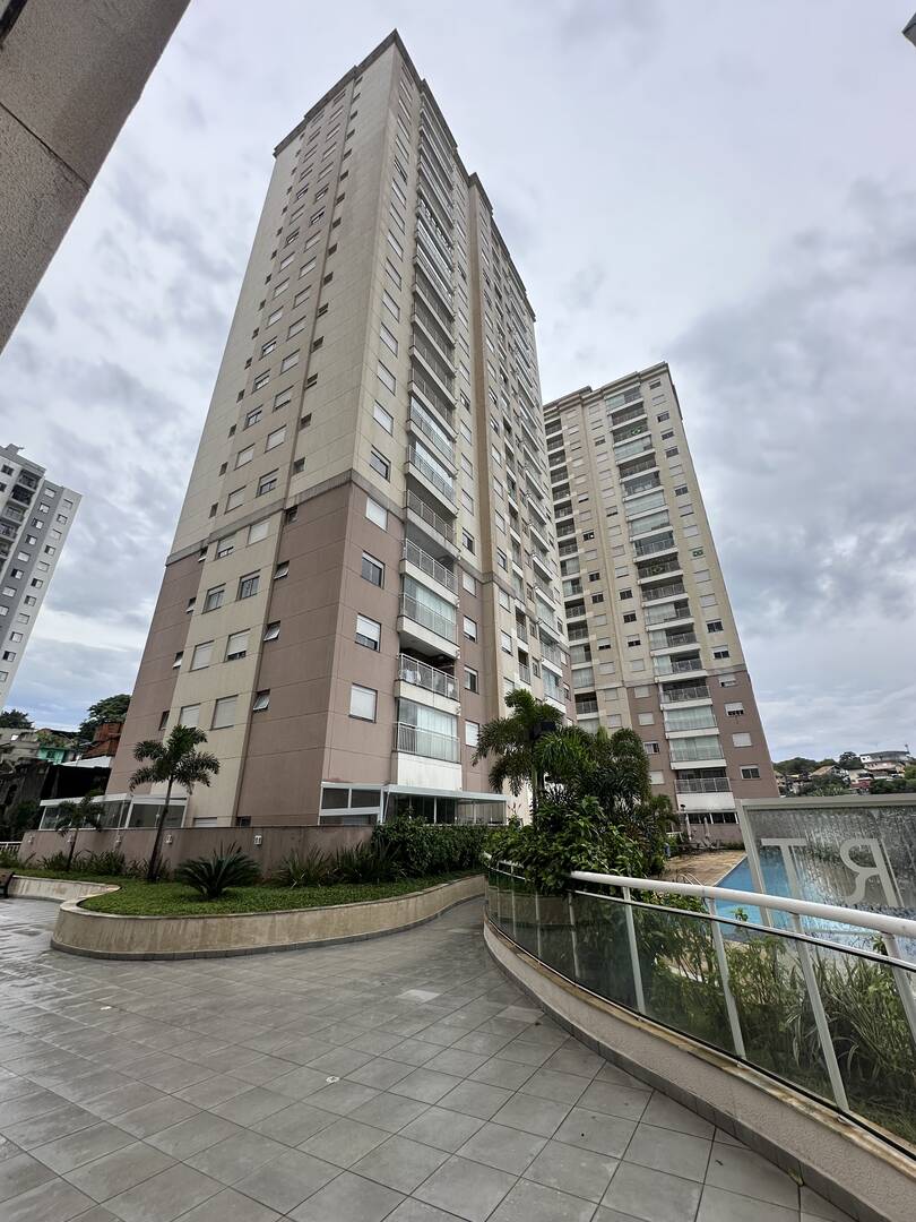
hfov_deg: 85.7
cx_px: 458
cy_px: 611
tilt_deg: +25.0
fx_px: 494
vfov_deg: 102.1
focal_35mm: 14
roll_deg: +0.3
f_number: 2.2
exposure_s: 1/619
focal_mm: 2.22
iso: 40
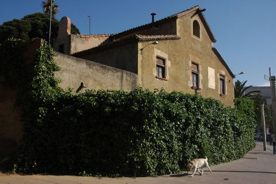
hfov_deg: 57.2
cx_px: 138
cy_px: 92
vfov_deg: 39.9
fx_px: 253
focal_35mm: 33
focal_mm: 22
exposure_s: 1/500
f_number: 9
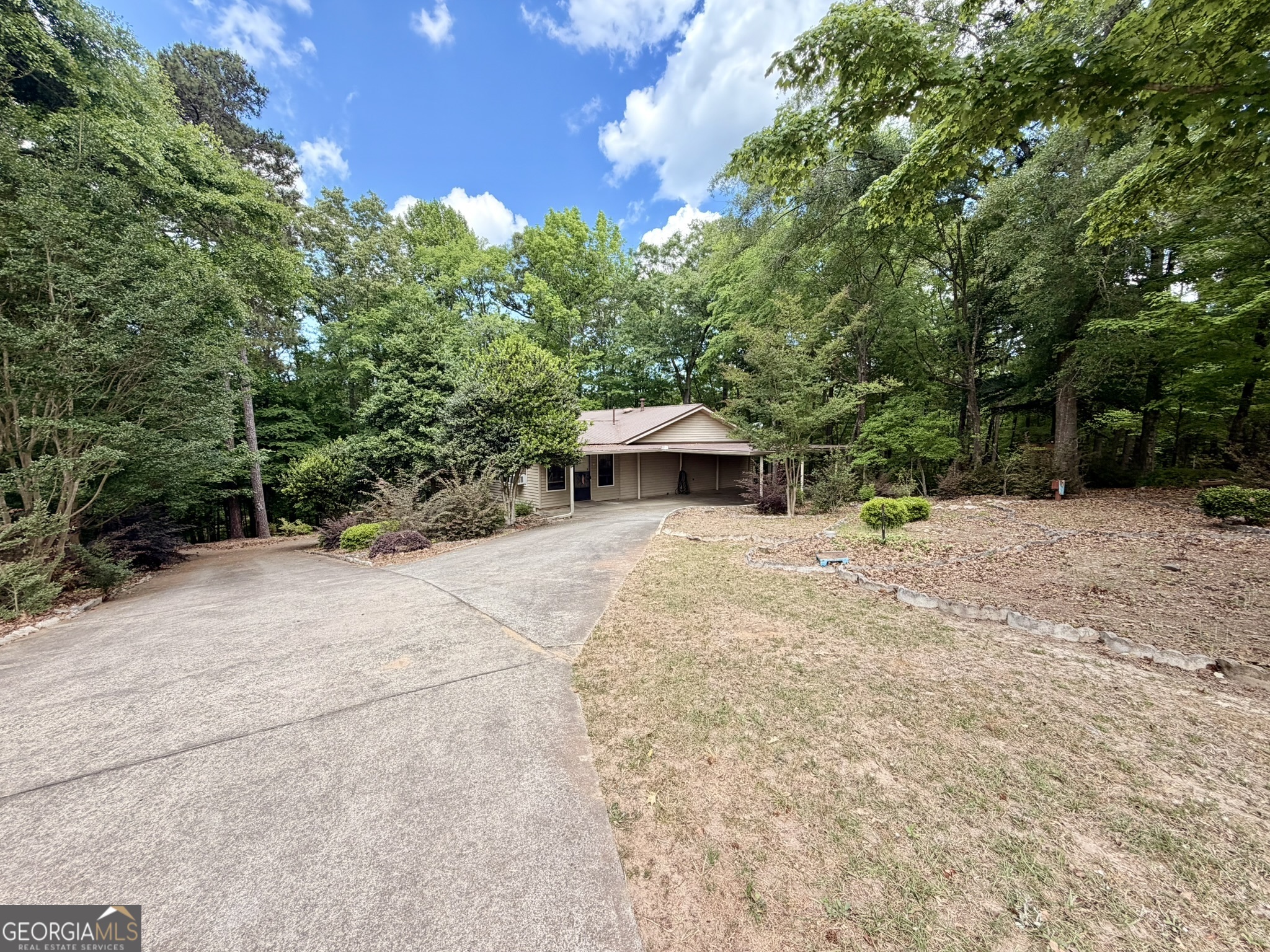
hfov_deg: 102.1
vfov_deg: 85.7
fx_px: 514
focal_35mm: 14
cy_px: 476
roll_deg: +0.3
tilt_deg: -4.5
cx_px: 635
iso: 50
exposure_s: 1/398
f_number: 2.2
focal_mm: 2.22
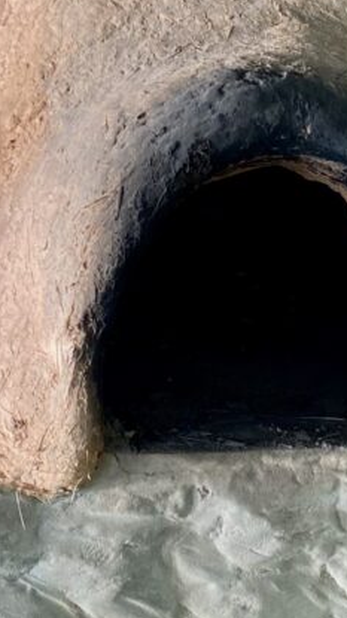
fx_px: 1491
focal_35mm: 91
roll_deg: -0.8
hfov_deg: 13.3
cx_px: 206
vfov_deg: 23.4
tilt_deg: -8.2
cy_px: 260
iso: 100
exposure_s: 1/121
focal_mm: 4.25
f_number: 1.8
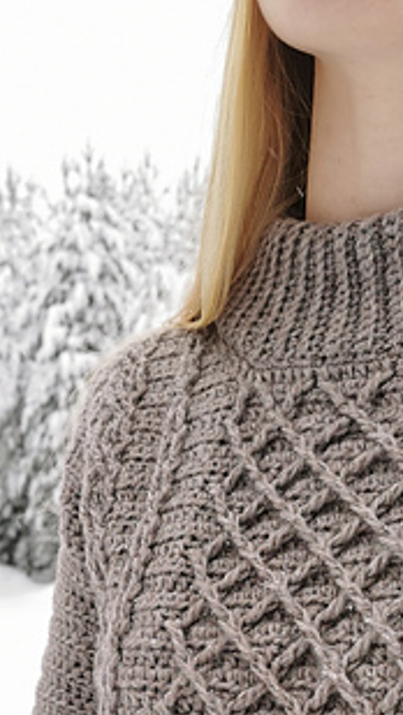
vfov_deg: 31.4
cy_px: 738
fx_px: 1158
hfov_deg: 19.7
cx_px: 160
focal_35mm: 61
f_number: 1.6
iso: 50
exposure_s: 1/168
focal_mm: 5.56
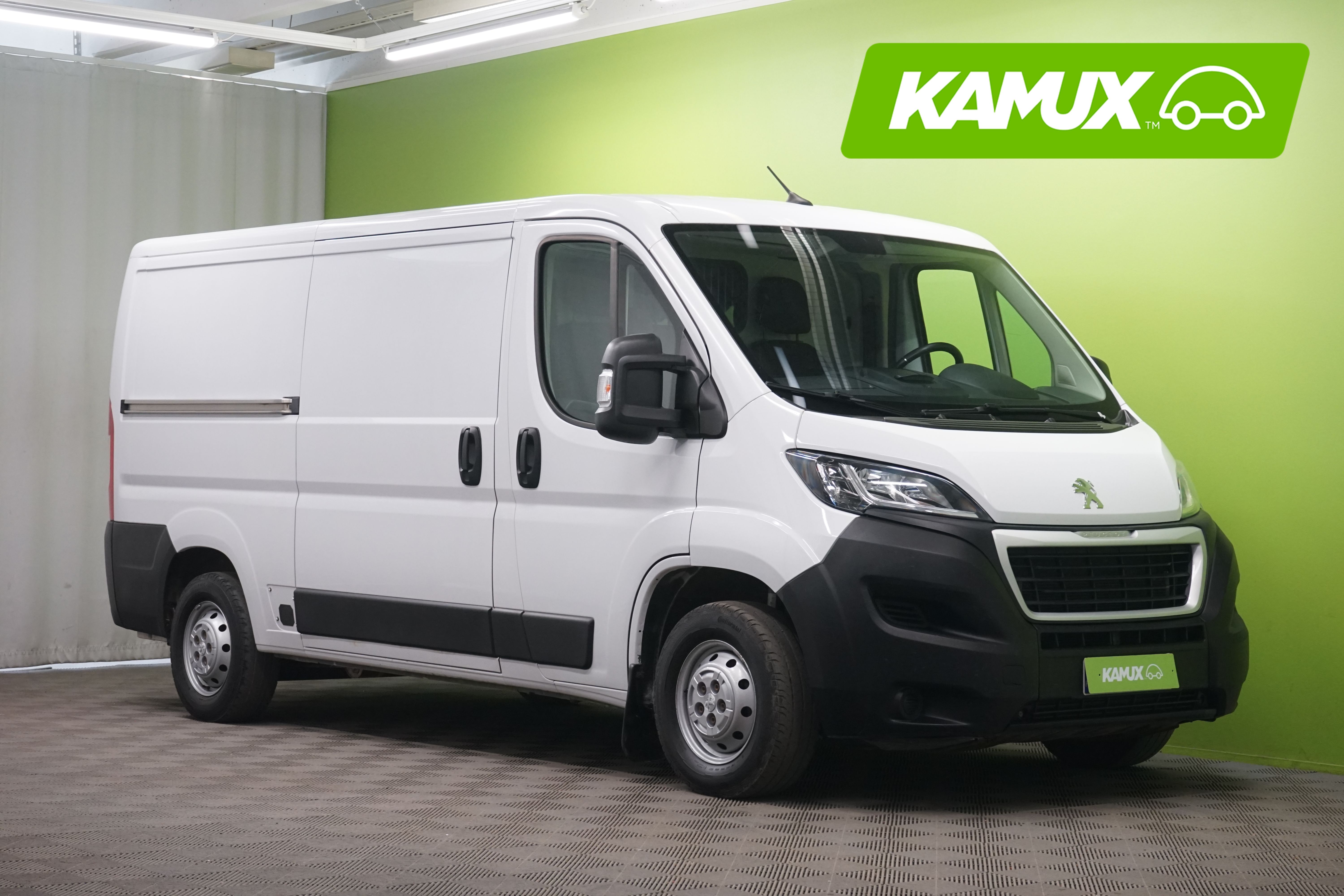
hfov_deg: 29.2
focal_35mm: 69
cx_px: 672
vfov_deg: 19.7
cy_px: 448
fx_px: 2576
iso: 2000
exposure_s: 1/25
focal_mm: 69
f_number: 9
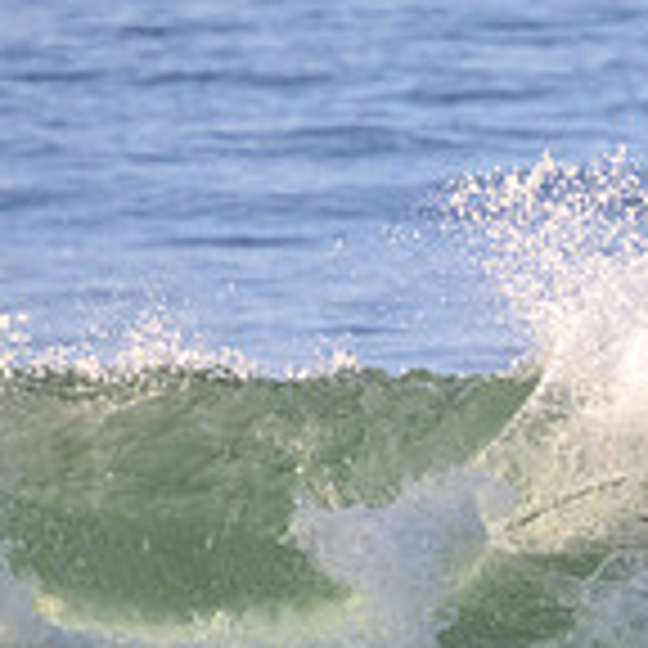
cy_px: 664
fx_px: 50152
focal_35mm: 2368
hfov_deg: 0.7
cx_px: 1228
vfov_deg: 0.7
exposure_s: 1/2000
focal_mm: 690
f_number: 11
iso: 3200
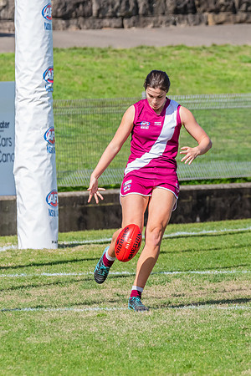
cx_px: 180
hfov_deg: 1.9
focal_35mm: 709
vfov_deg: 2.9
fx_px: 7413
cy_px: 216
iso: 800
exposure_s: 1/1600
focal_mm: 360
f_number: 10
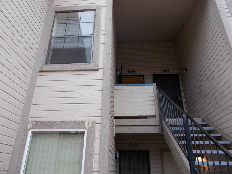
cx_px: 116
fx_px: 174
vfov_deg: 53.1
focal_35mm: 26
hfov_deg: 67.3
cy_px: 87
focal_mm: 4.6
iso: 80
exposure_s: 1/40
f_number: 3.2
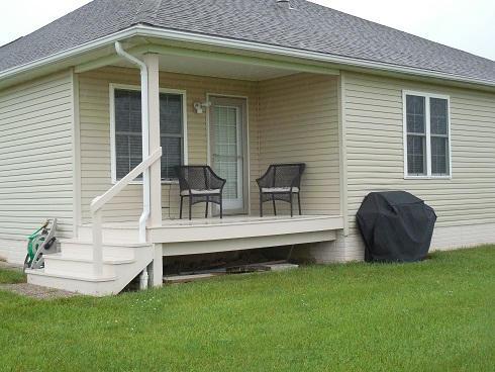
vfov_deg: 30.3
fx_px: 687
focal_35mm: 48
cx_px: 248
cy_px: 186
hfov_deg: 39.6
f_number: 4
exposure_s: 1/200
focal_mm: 8.7
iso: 125
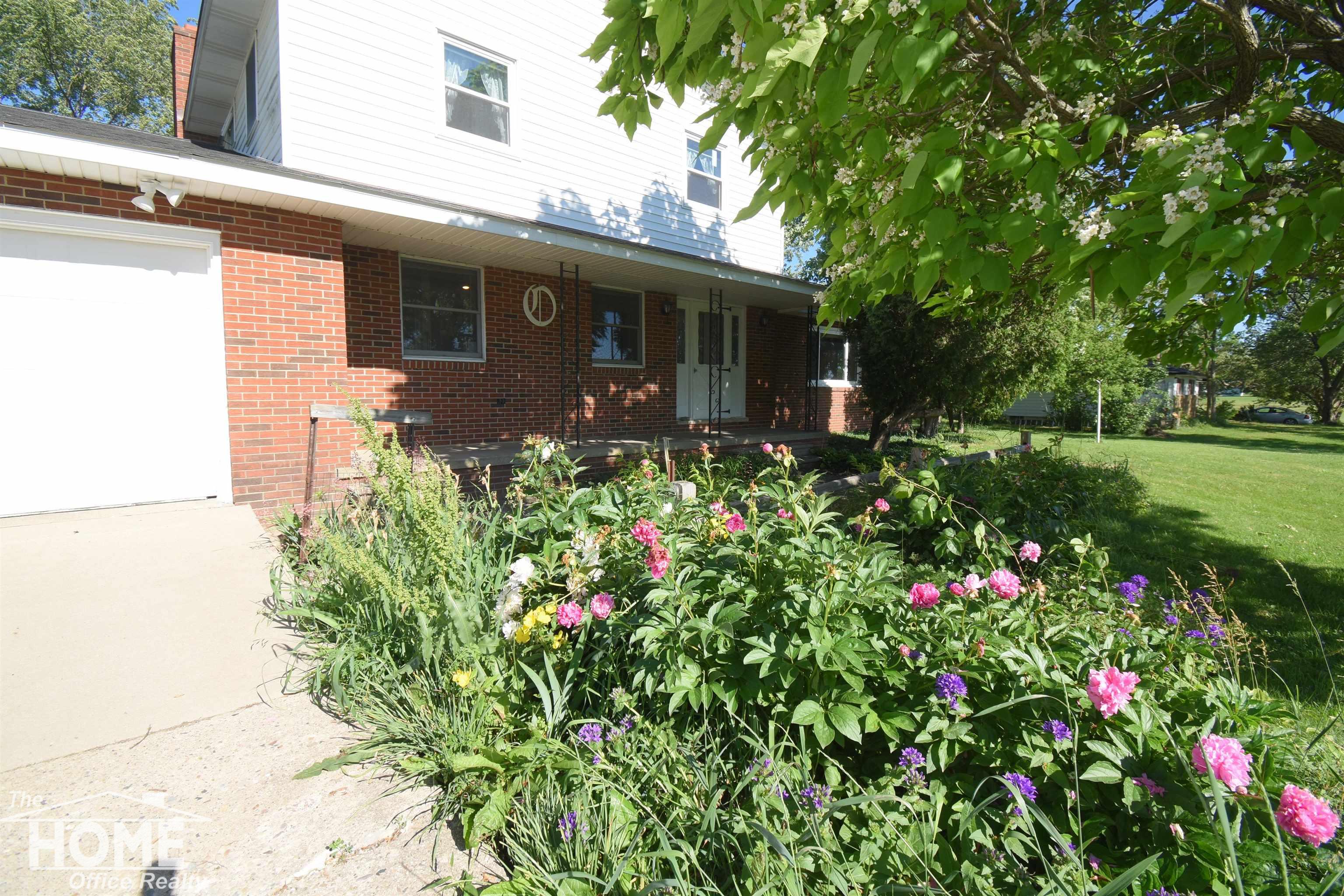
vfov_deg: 77.3
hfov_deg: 100.4
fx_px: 560
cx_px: 672
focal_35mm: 15
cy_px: 448
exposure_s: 1/200
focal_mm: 10
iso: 100
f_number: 7.1
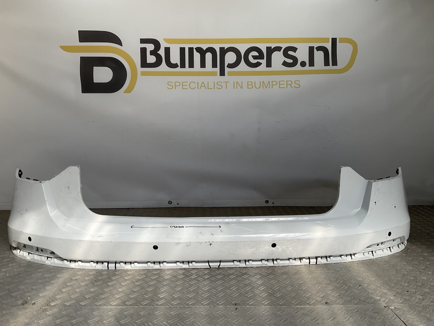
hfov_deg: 61.7
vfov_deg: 48.2
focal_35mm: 29
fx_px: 364
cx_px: 217
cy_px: 163
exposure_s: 1/912
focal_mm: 3
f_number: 1.8
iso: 16
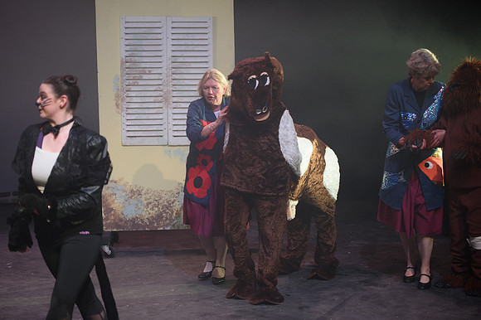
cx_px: 240
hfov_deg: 28.9
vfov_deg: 19.4
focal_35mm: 70
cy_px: 160
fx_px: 935
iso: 800
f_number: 2.8
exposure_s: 1/160
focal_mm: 70
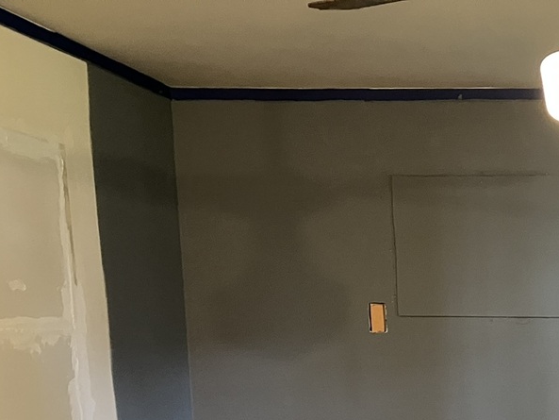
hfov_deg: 25.7
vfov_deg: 20.2
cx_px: 663
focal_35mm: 68
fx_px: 1098
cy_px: 509
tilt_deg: -10.3
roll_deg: +0.9
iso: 640
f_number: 1.8
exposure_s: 1/20
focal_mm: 3.99
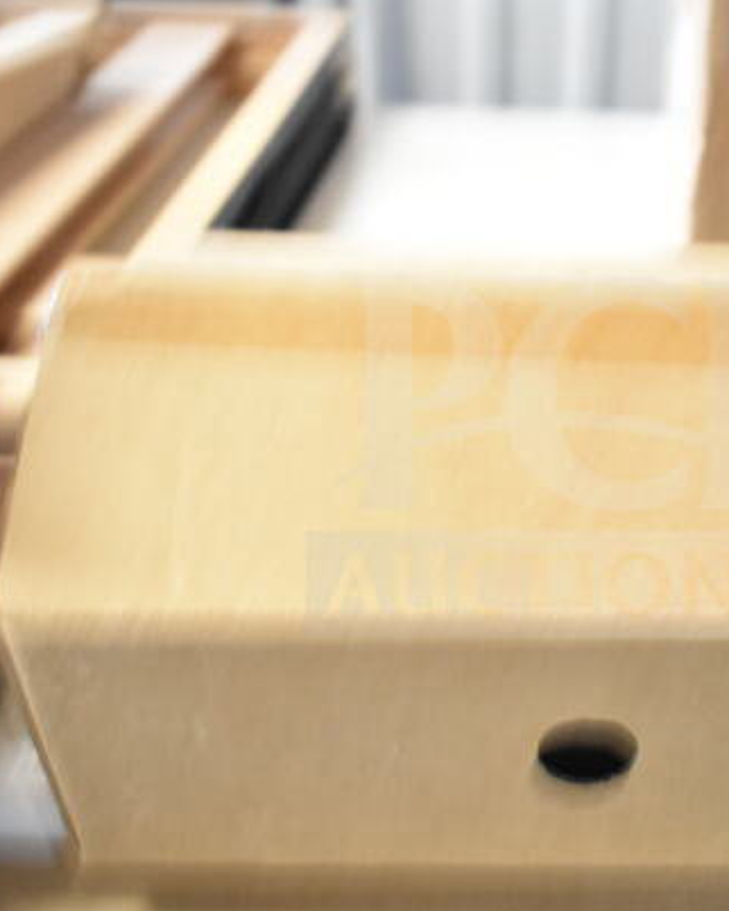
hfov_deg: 31.5
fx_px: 1267
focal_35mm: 47
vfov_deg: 39.5
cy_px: 459
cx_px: 559
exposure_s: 1/30
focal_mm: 22
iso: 1800
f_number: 3.8
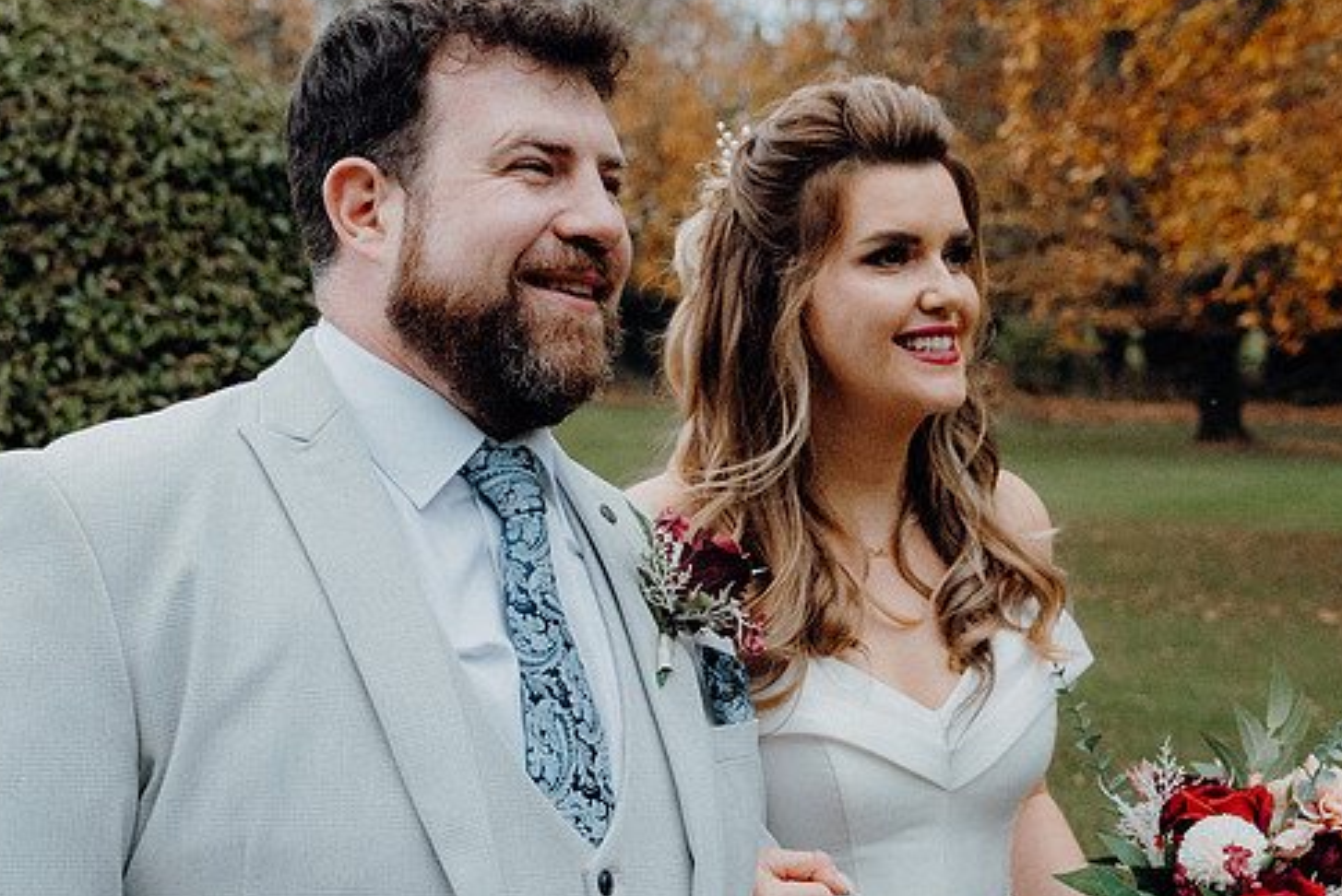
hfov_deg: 36.2
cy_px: 447
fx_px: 2051
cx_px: 717
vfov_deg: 24.7
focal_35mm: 55
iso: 5000
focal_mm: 31
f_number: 3.5
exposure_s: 1/200
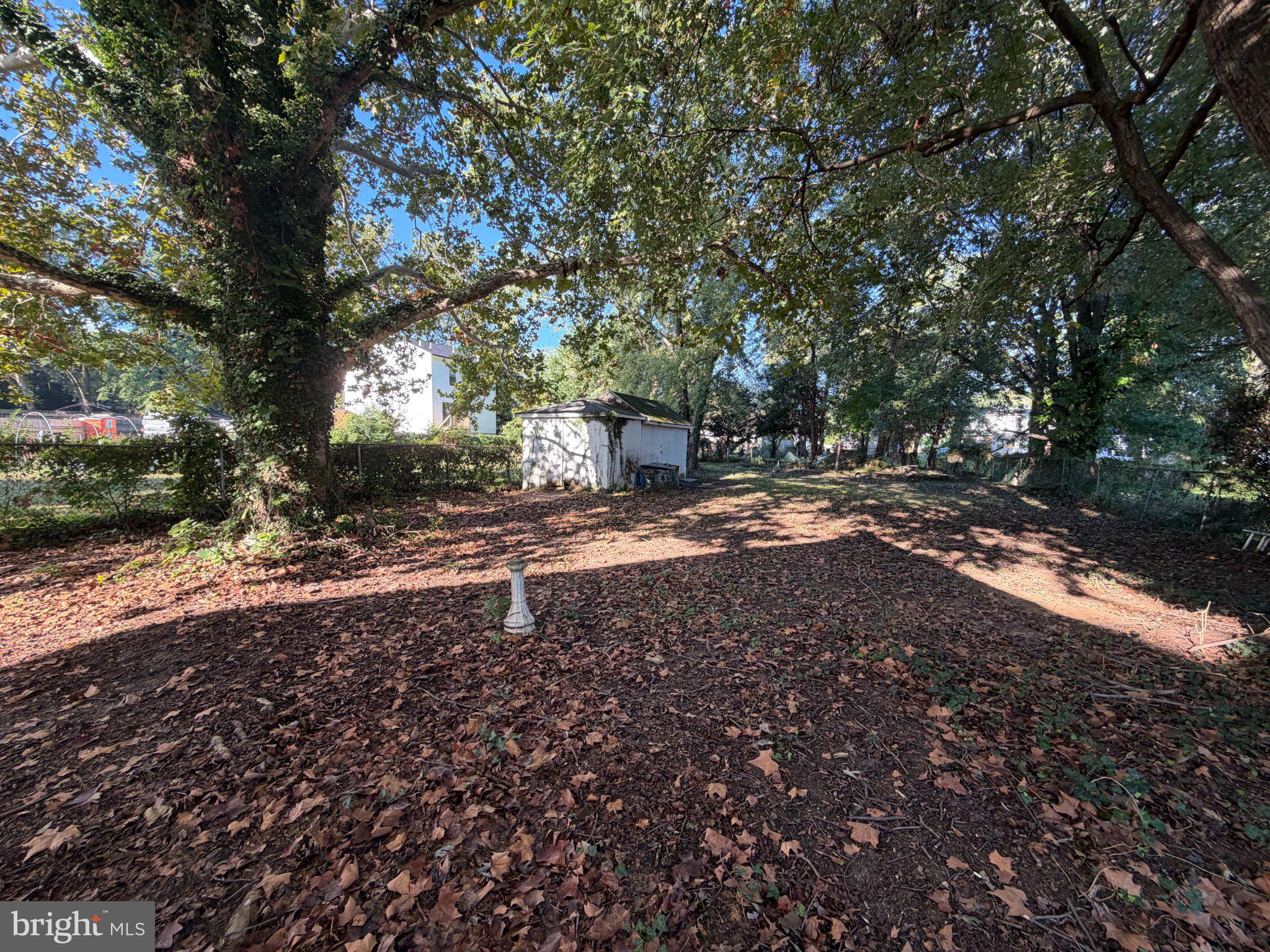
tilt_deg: -2.5
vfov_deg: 85.7
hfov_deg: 102.1
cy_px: 476
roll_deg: +0.2
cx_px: 635
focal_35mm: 14
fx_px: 514
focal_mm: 2.22
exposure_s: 1/121
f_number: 2.2
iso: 80
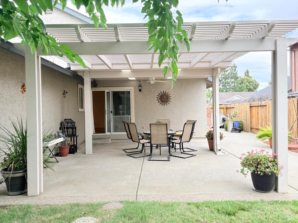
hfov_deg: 67.3
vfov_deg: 53.1
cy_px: 112
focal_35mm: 26
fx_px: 224
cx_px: 149
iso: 64
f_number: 1.6
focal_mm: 5.96
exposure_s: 1/414
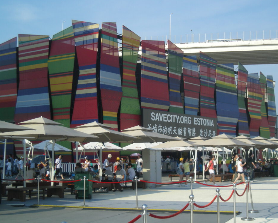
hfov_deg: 29.6
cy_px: 111
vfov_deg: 23.8
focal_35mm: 64
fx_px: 527
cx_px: 148
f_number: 7
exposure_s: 1/140
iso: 50
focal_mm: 9.9
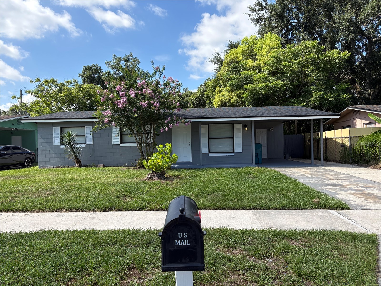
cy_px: 143
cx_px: 190
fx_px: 286
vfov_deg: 53.1
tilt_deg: +0.4
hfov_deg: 67.3
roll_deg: +1.4
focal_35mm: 26
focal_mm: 5.96
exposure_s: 1/2141
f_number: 1.6
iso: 50
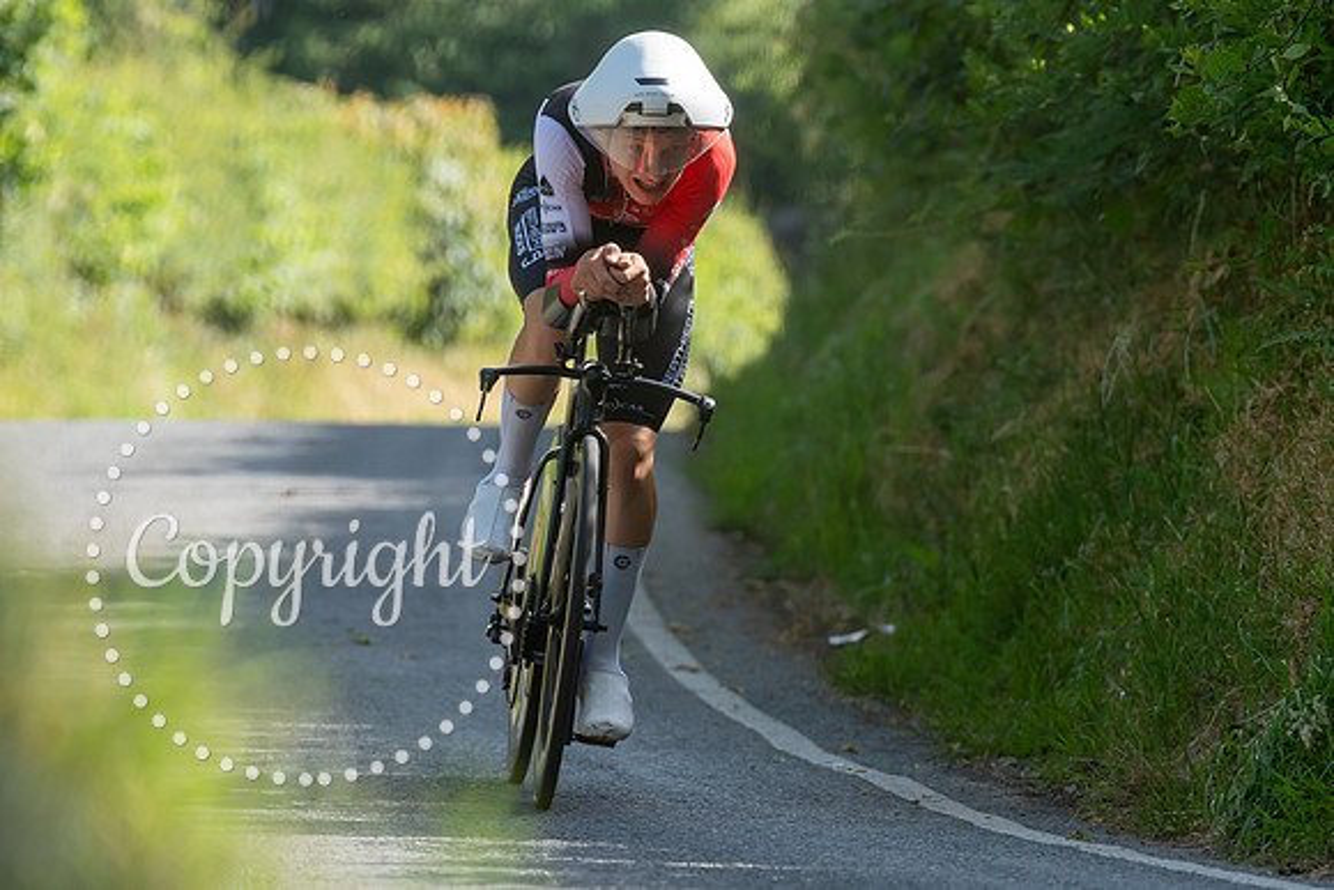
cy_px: 515
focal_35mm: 405
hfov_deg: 5.1
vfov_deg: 3.4
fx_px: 14999
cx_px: 648
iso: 400
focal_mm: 200
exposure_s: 1/1000
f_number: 4
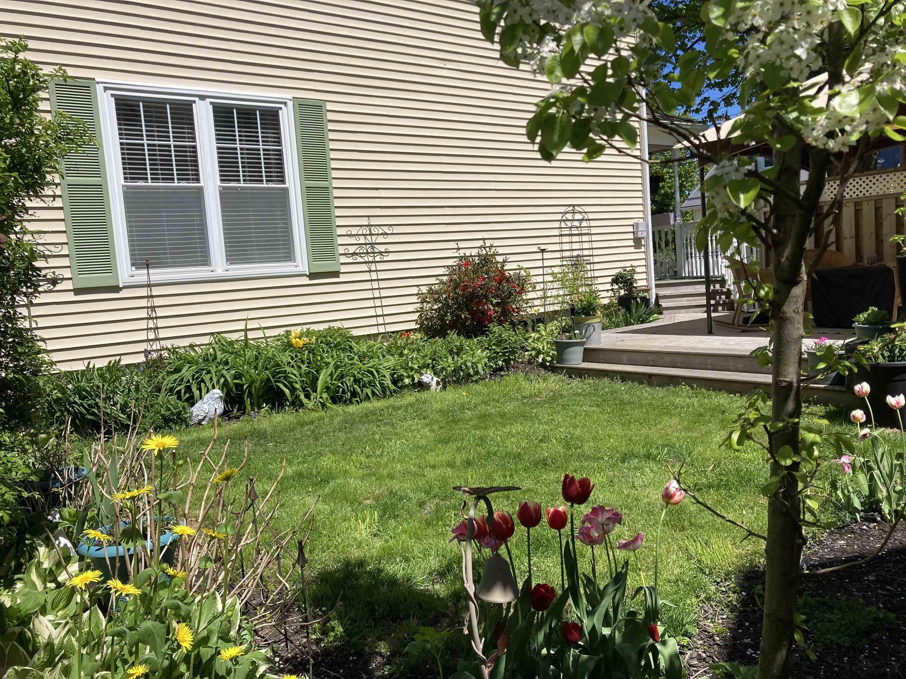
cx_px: 453
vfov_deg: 49.7
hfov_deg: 63.4
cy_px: 340
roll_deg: +4.3
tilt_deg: -4.2
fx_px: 733
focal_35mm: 28
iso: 20
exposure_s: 1/2667
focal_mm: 3.99
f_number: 1.8
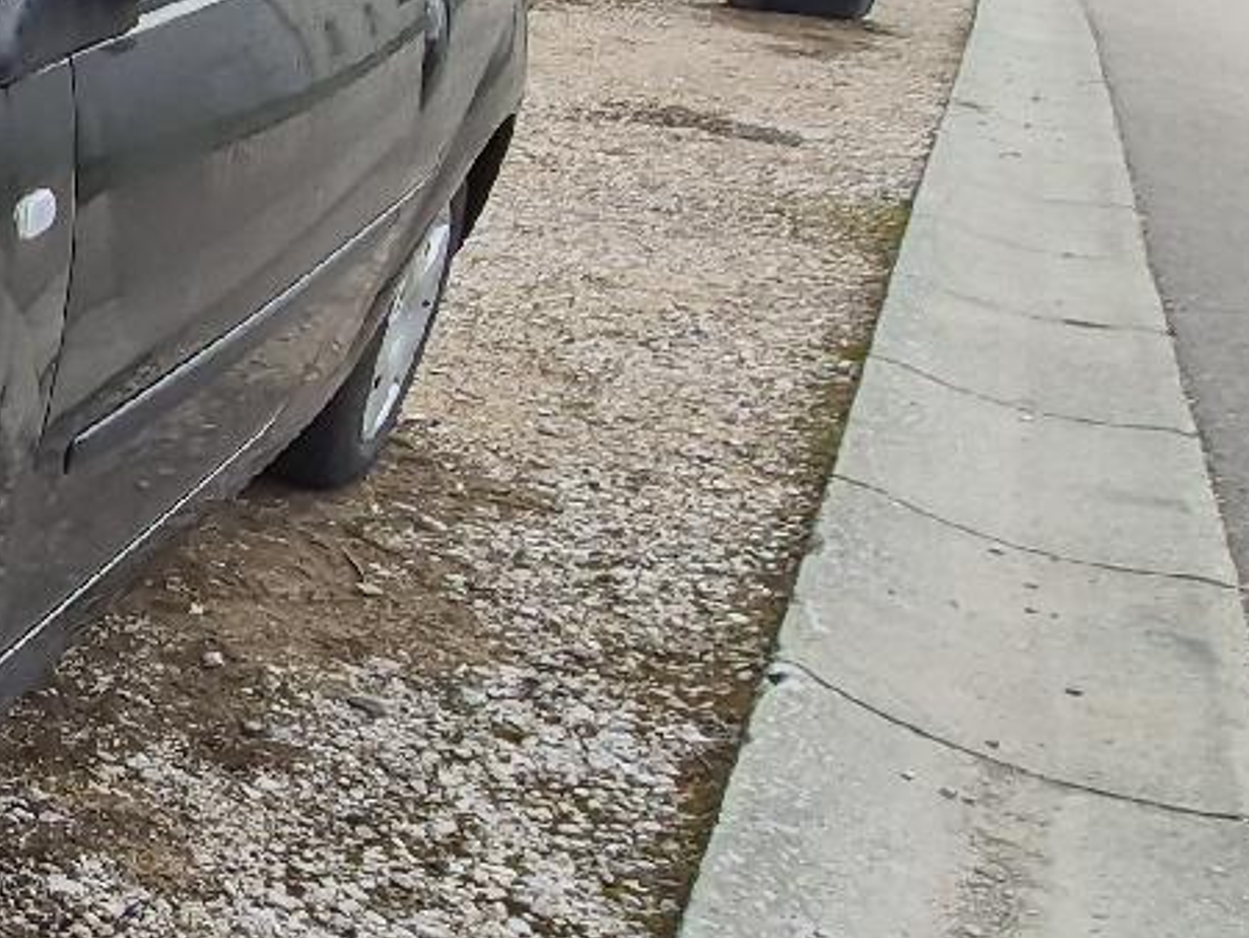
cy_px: 438
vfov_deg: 28.1
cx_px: -810
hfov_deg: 24.3
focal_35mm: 52
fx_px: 1877
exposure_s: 1/357
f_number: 2.2
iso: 40
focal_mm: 1.74
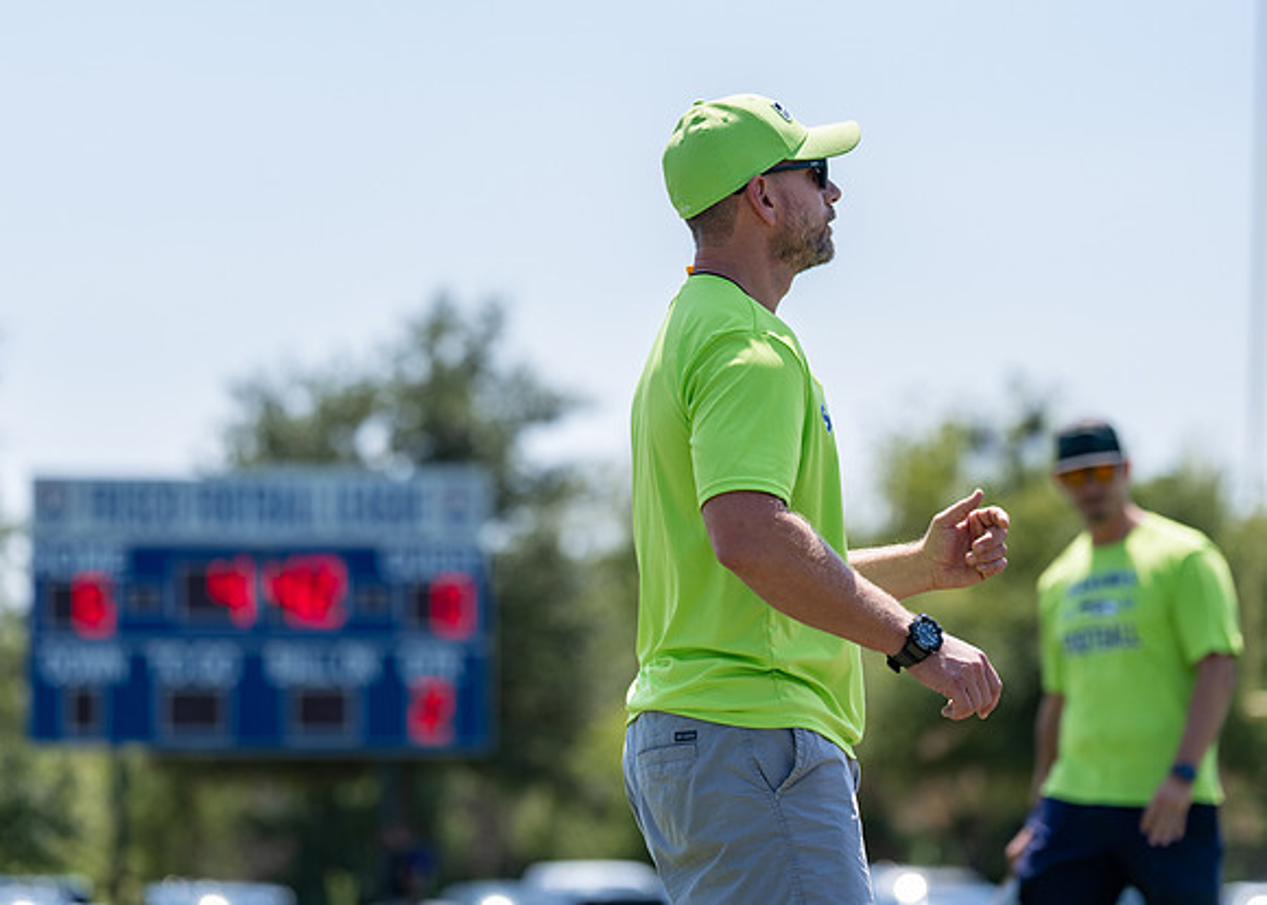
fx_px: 6276
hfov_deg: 11.5
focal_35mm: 174
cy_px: 359
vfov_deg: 8.2
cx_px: 618
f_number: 3.2
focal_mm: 134
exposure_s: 1/1250
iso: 100
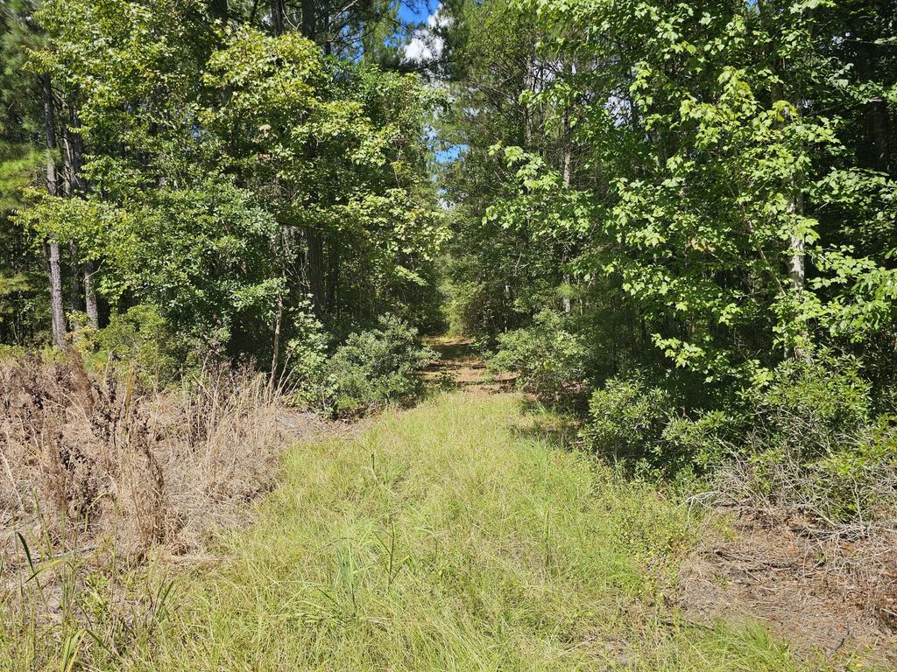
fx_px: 596
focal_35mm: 23
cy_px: 336
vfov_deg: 58.9
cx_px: 448
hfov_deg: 73.9
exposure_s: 1/519
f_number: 1.7
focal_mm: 6.3
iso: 10
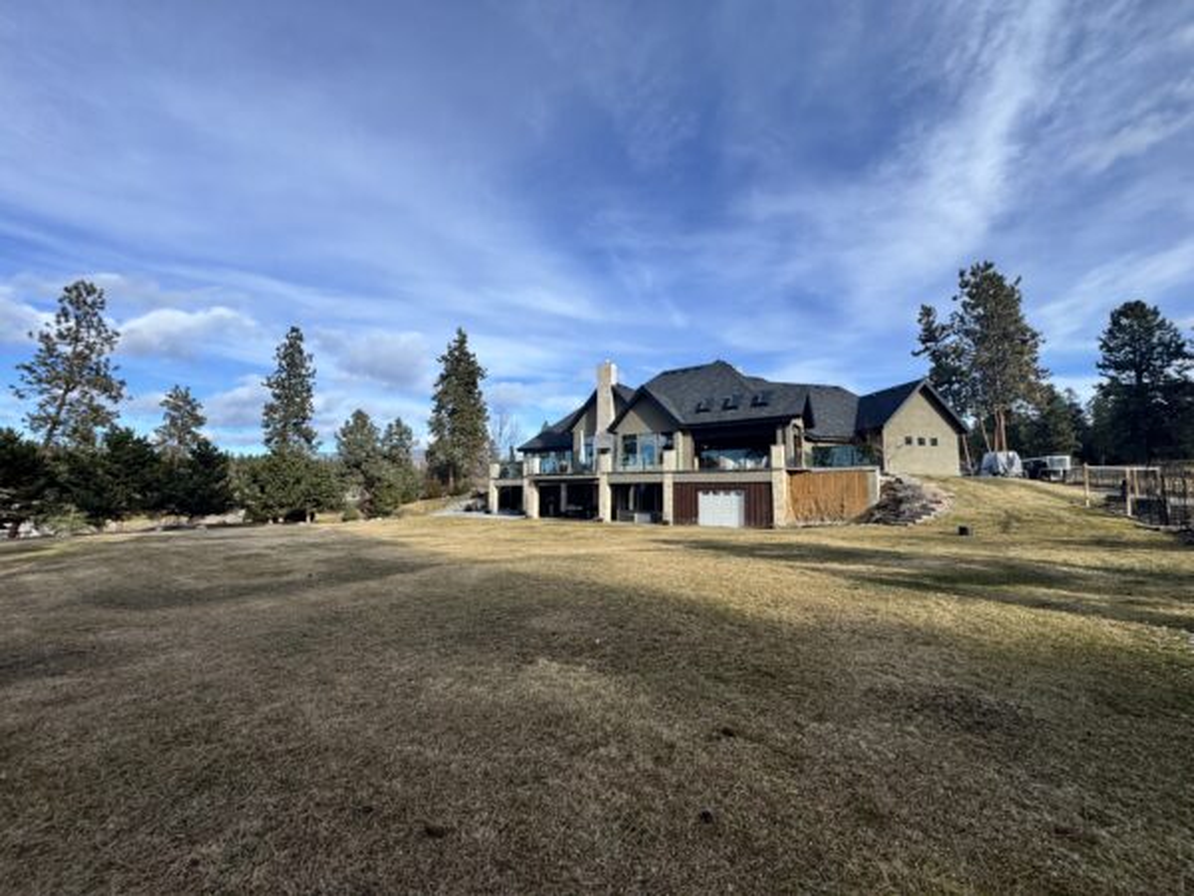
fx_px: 483
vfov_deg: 85.7
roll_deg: -0.6
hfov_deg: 102.1
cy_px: 448
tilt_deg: +7.0
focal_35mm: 14
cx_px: 597
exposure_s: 1/1449
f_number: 2.2
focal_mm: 2.22
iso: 40
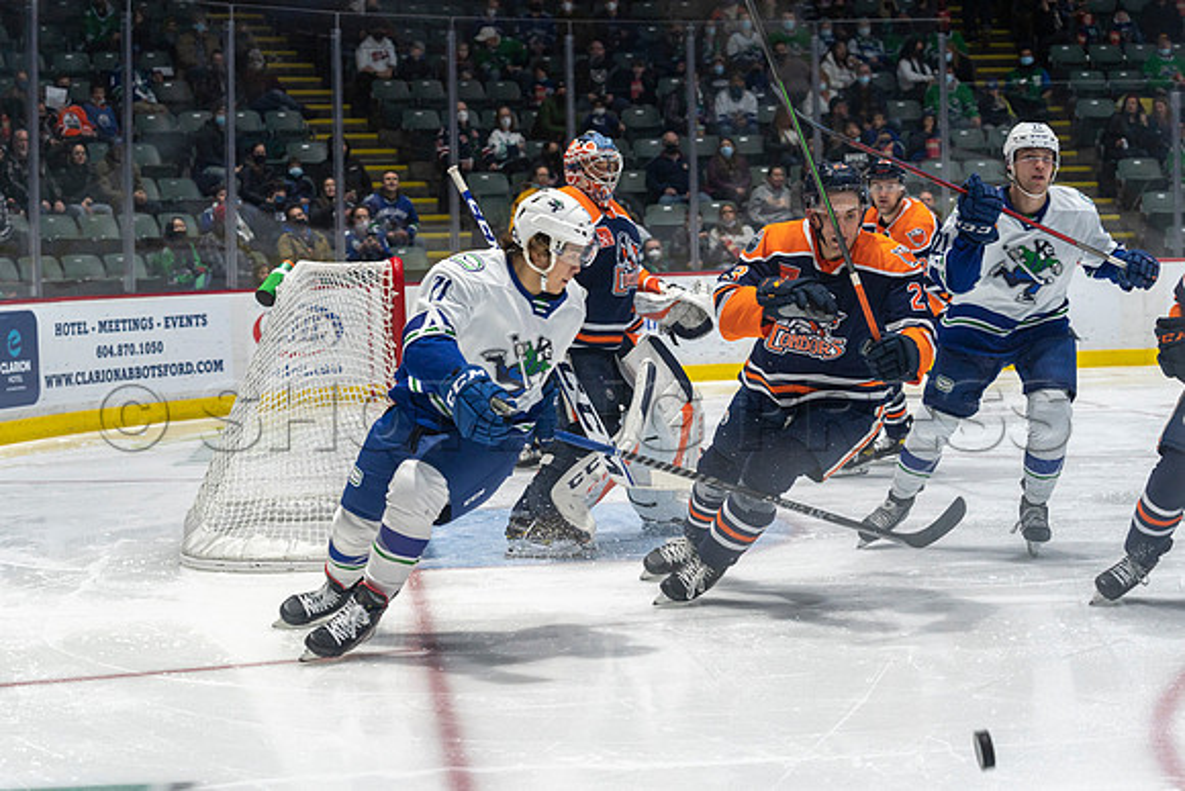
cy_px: 396
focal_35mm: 72
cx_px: 592
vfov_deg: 18.9
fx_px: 2372
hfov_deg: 28.1
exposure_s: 1/640
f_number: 5
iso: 1600
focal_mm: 70
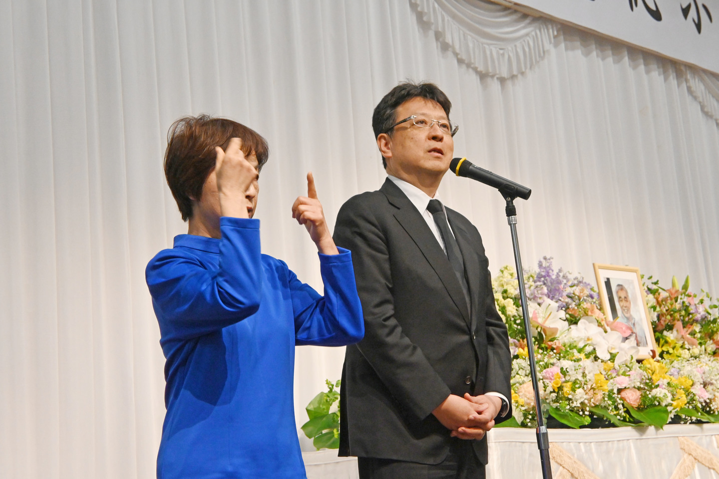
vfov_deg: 18.2
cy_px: 240
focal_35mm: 75
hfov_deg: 27.0
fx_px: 1498
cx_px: 360
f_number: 6.3
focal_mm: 50
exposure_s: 1/125
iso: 2800
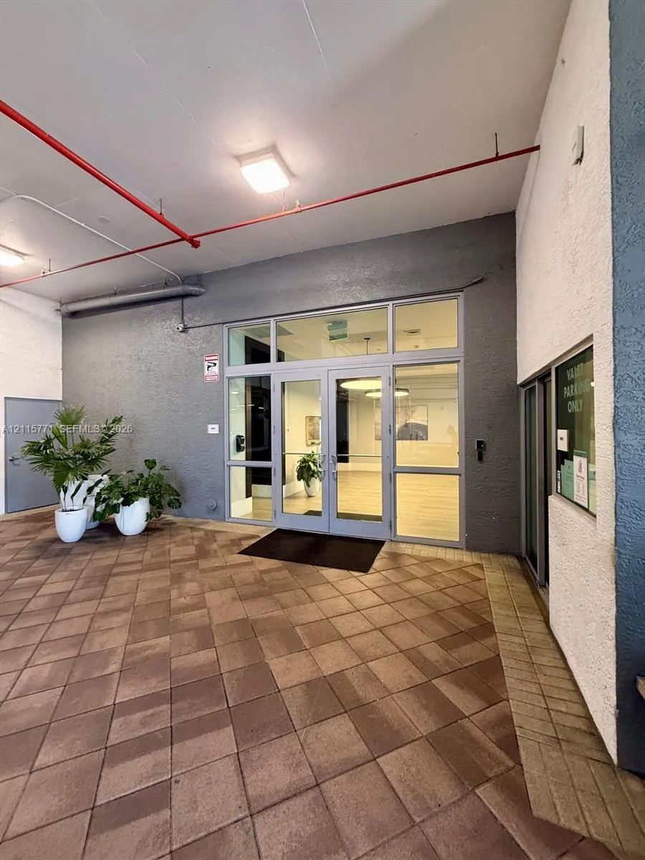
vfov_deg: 102.1
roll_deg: +0.0
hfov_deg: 85.7
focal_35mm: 14
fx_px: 348
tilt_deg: -0.3
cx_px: 322
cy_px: 430
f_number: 2.2
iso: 250
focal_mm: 2.22
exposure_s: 1/99
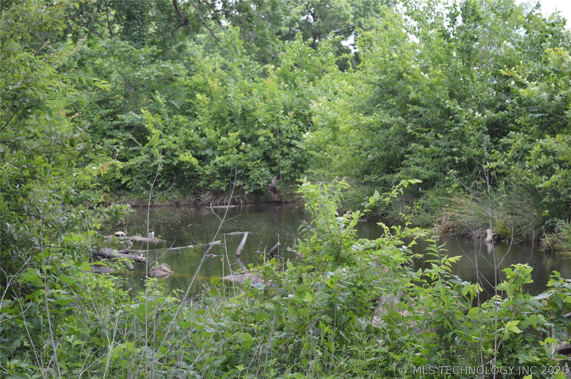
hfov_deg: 29.3
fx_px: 1093
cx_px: 286
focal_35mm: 69
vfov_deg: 19.7
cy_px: 190
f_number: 5.6
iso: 110
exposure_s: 1/125
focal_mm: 46
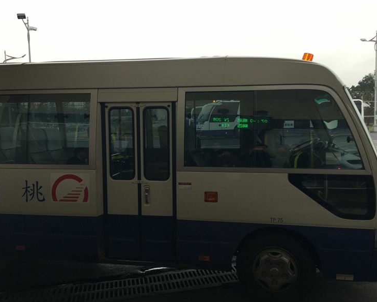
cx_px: 196
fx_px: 346
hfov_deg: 57.2
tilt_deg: -5.9
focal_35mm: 31
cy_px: 150
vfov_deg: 47.1
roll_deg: +2.4
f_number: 2.2
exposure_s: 1/120
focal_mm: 4.15
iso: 32
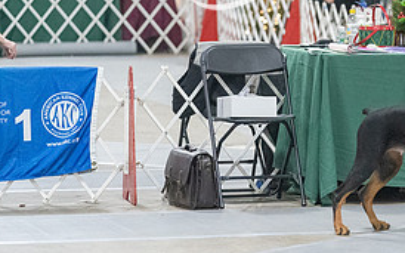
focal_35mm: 302
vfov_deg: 4.3
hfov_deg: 6.9
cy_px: 36
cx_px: 396
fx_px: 3332
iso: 12800
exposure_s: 1/400
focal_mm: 140
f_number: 3.2
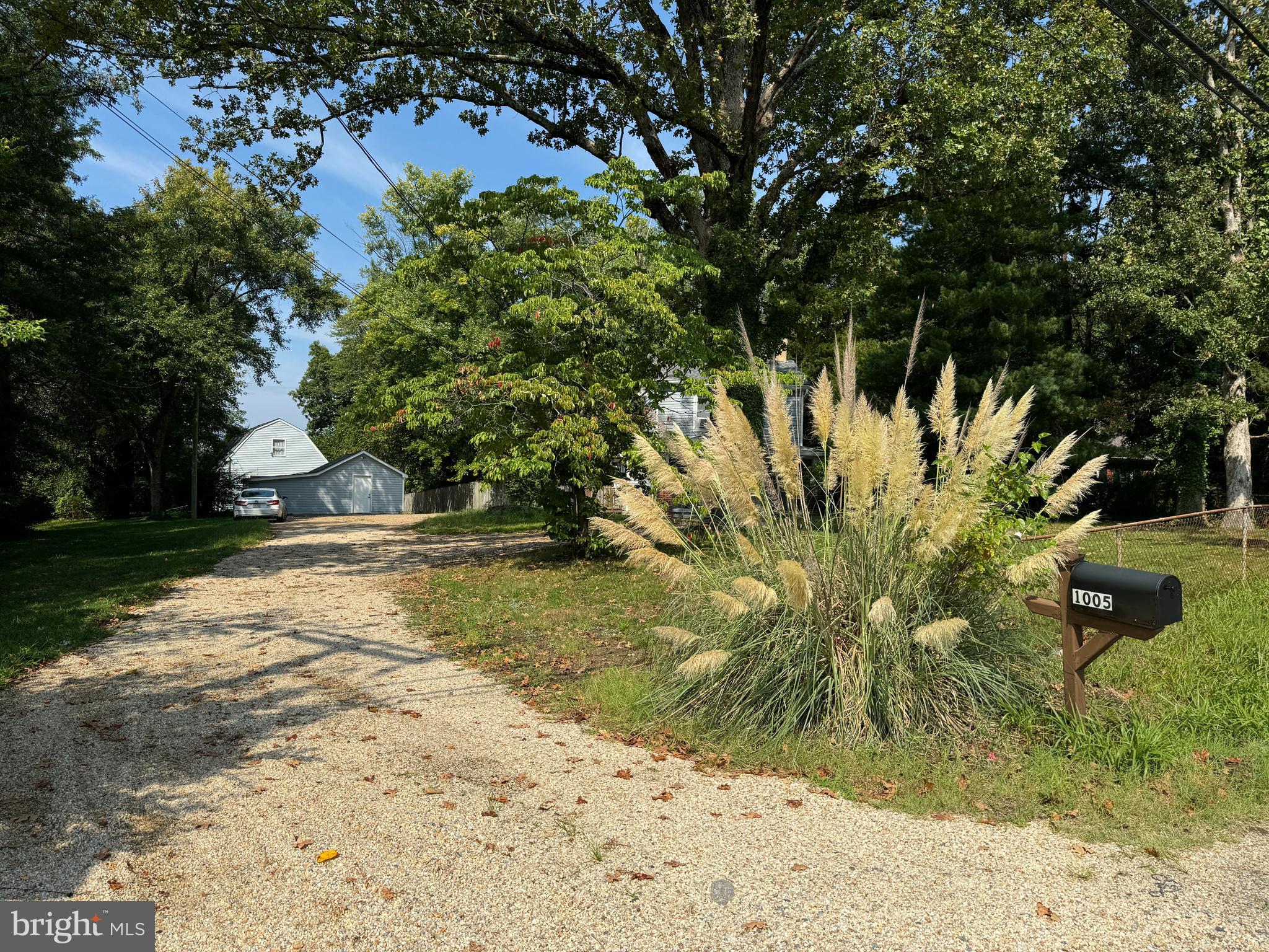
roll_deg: -0.8
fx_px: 880
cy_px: 476
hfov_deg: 71.6
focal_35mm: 24
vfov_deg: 56.8
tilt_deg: +1.0
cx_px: 634
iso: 80
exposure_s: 1/4608
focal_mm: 6.76
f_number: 1.78
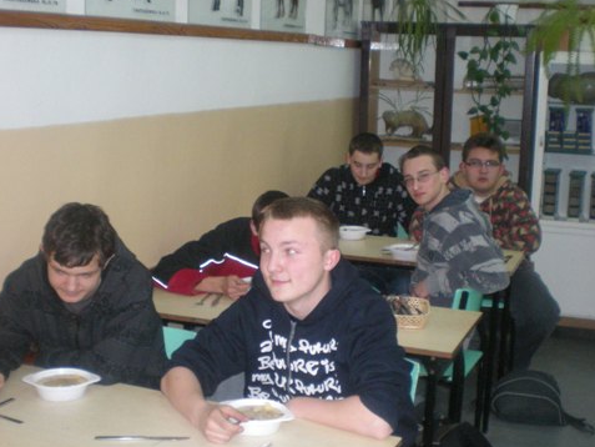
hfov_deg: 37.5
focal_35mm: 51
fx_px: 877
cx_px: 299
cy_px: 271
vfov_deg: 28.5
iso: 289
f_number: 3.1
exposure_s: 1/60
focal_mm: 6.3
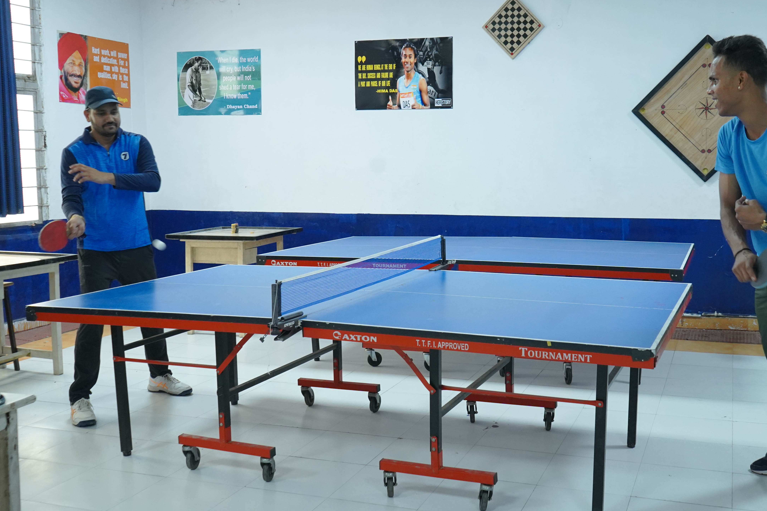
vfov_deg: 34.2
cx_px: 442
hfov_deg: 49.4
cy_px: 229
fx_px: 831
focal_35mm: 39
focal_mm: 28
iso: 3200
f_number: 5.6
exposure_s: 1/100
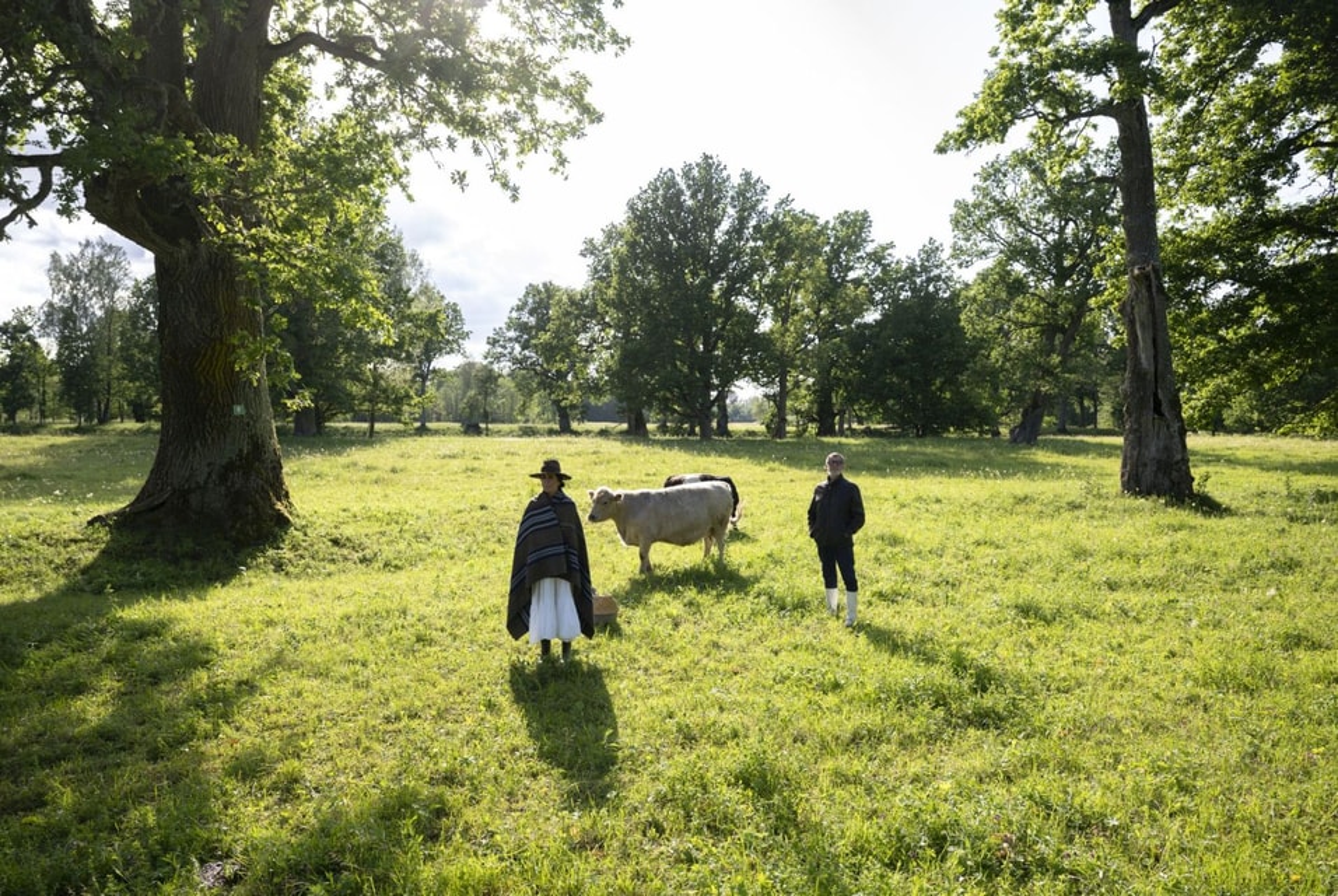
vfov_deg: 52.8
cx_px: 674
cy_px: 448
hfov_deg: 73.1
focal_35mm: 24
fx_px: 903
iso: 200
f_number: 4.5
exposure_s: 1/500
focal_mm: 24
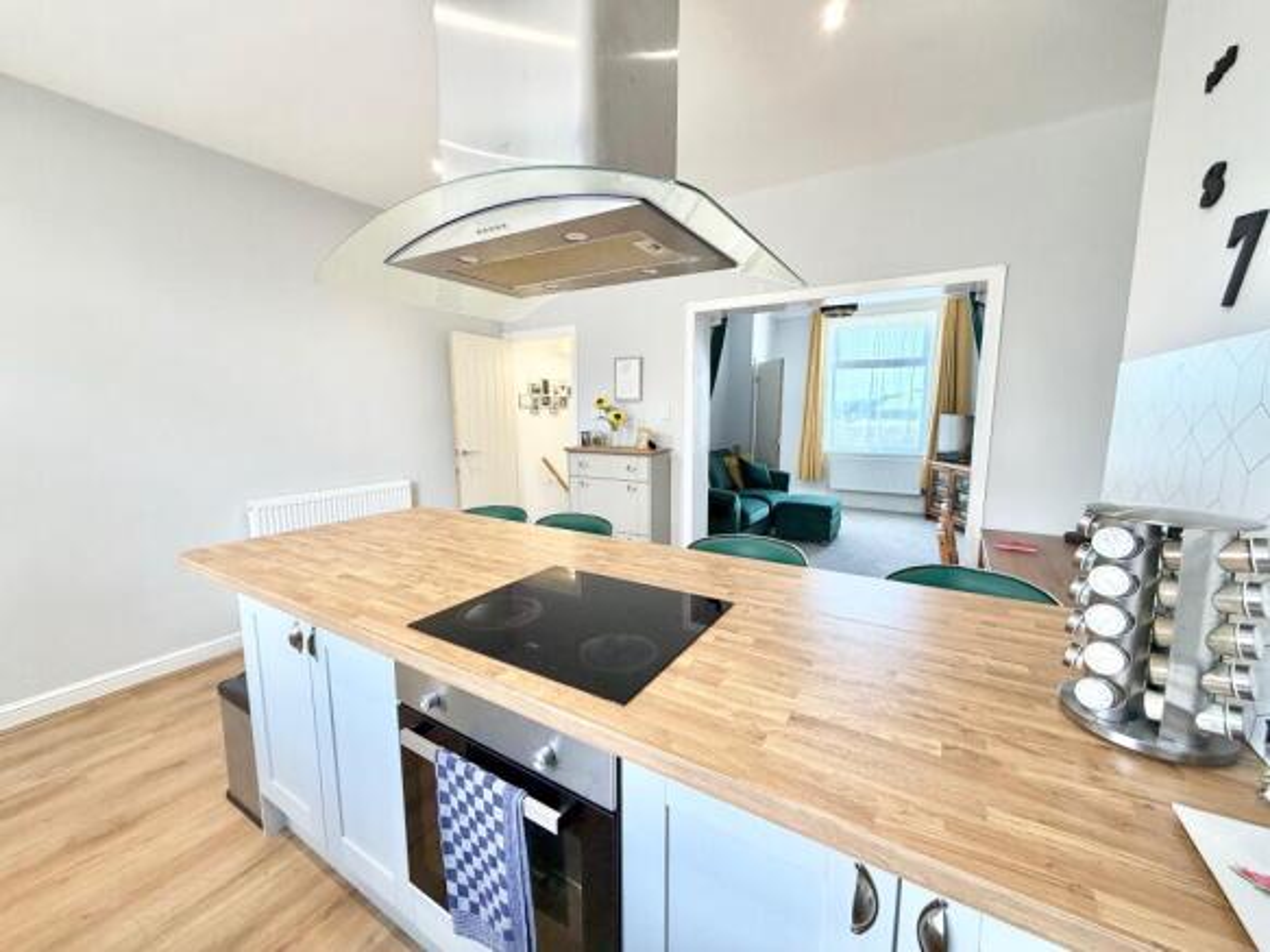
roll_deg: +0.1
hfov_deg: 102.1
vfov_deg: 85.7
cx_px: 635
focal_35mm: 14
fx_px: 514
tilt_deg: -7.9
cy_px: 476
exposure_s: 1/100
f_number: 2.2
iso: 200
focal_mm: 2.22
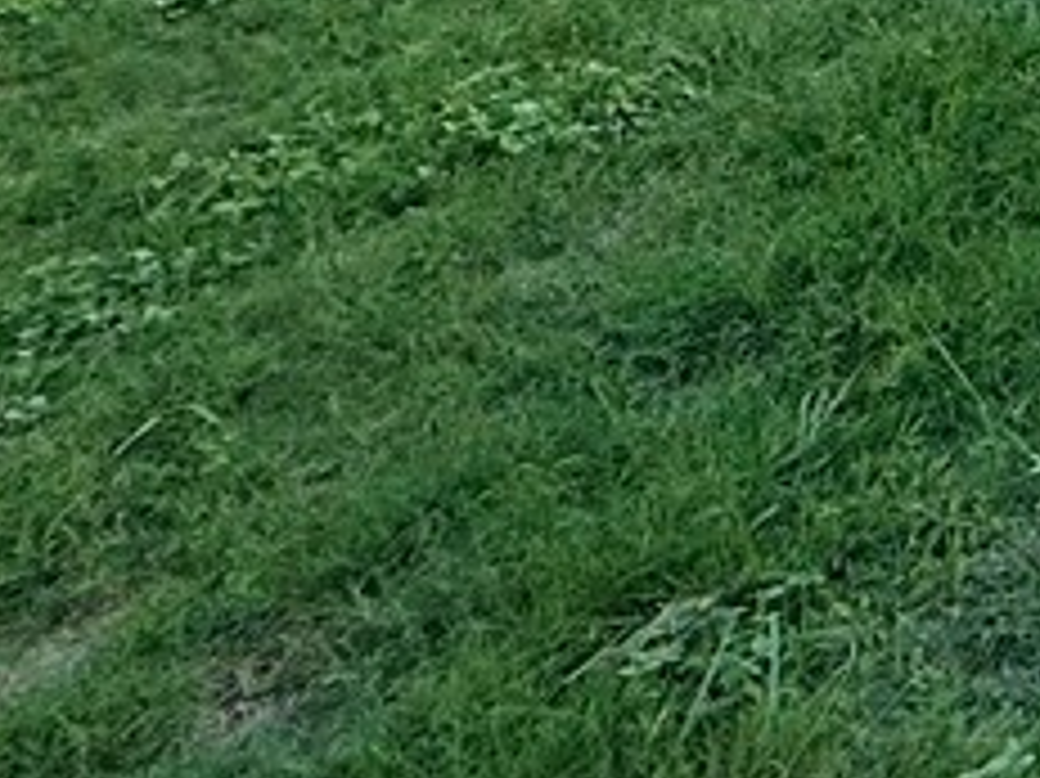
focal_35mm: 62
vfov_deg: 16.1
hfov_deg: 20.2
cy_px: -913
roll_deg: -1.4
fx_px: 1862
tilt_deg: +2.2
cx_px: 1954
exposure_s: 1/1698
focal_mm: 2.22
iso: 64
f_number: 2.2
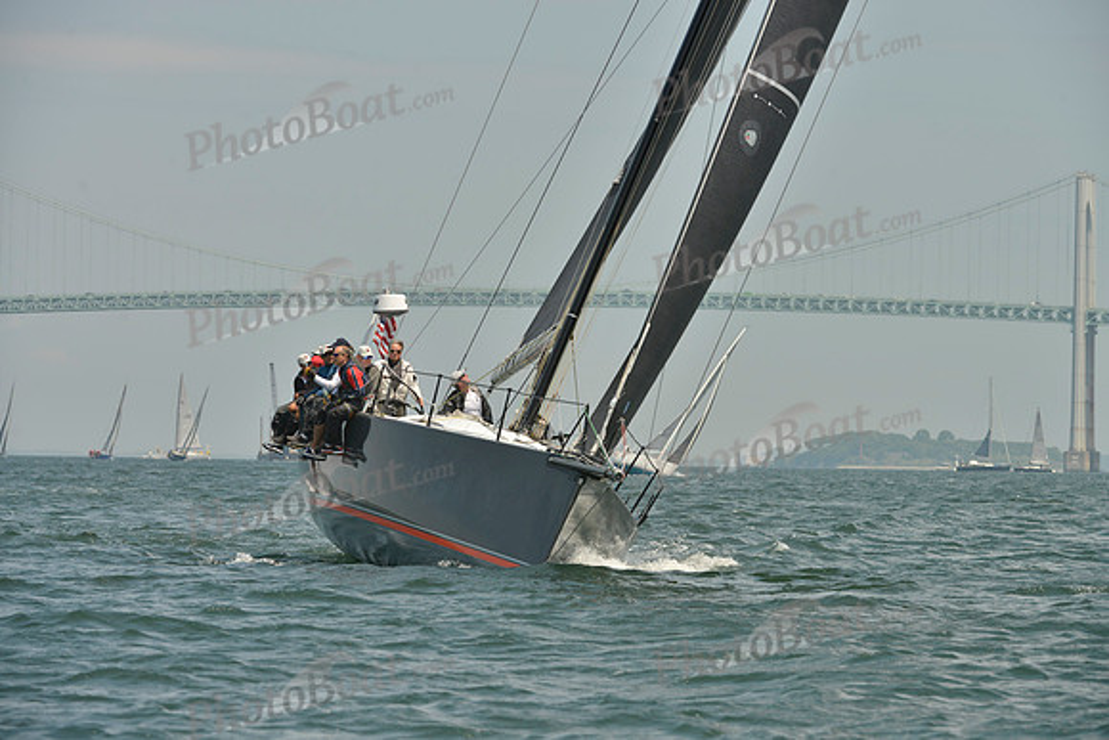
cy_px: 370
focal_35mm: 200
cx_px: 554
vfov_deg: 6.9
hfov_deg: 10.3
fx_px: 6162
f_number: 9
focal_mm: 200
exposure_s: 1/1000
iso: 280
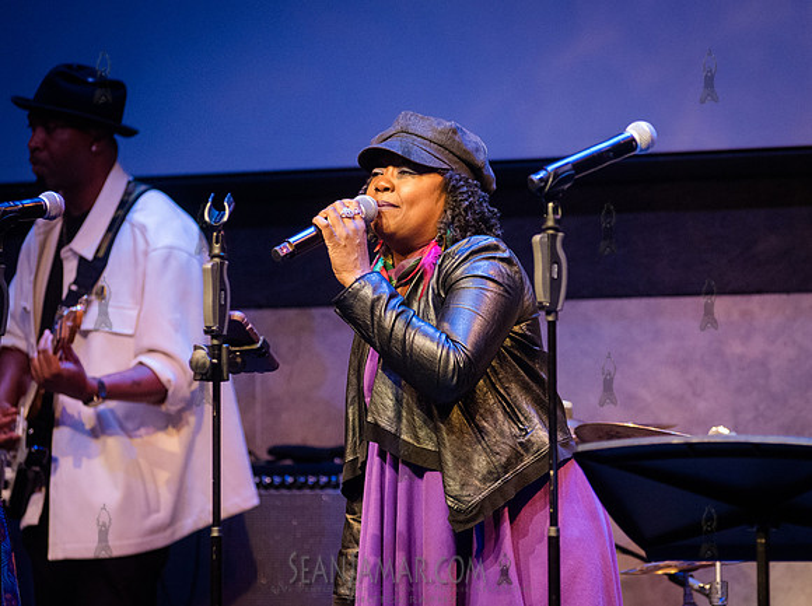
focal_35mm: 197
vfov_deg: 7.5
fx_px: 4612
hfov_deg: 10.1
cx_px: 449
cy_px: 293
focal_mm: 155
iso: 6400
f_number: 4
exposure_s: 1/400
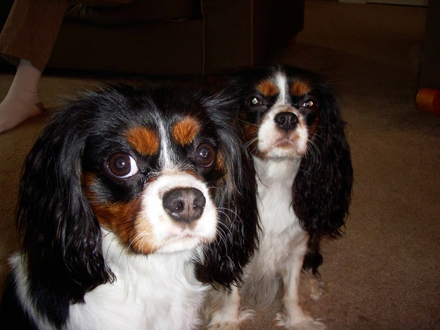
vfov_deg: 37.7
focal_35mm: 38
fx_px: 483
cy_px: 165
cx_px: 220
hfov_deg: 49.0
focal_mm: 6.3
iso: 100
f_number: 3.3
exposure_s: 1/30
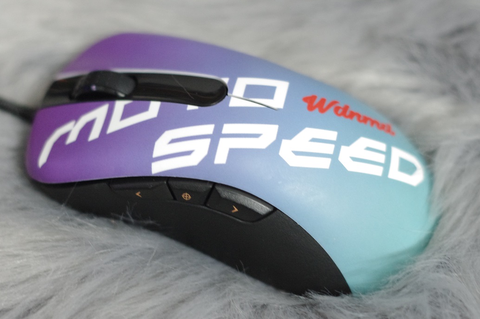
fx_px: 1238
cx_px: 230
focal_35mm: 93
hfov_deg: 21.9
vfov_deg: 14.7
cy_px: 189
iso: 1600
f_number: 2.8
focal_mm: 50
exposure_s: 1/13
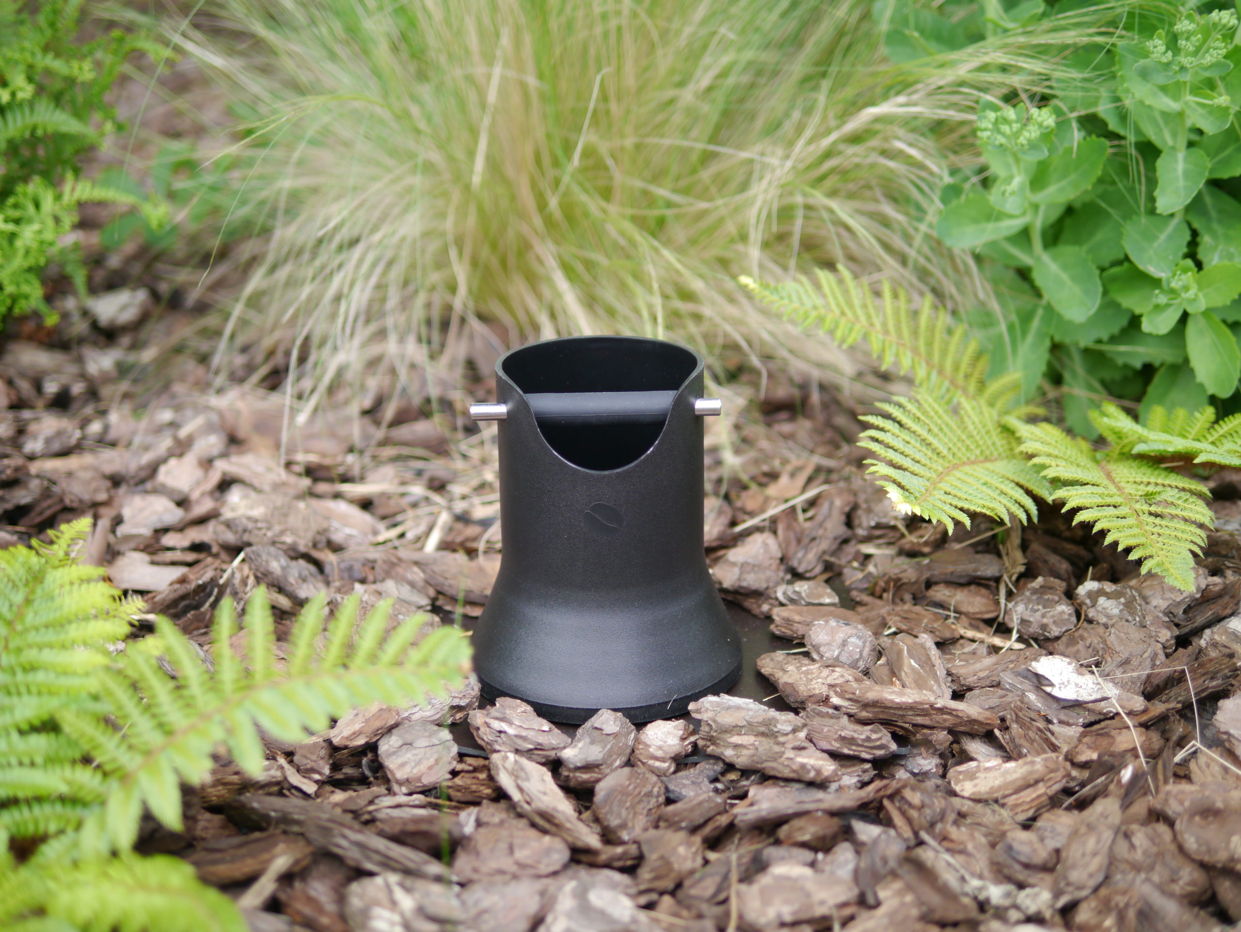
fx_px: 1793
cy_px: 466
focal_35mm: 50
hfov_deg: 38.2
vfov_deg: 29.1
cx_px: 620
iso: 160
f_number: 1.4
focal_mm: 25
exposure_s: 1/800
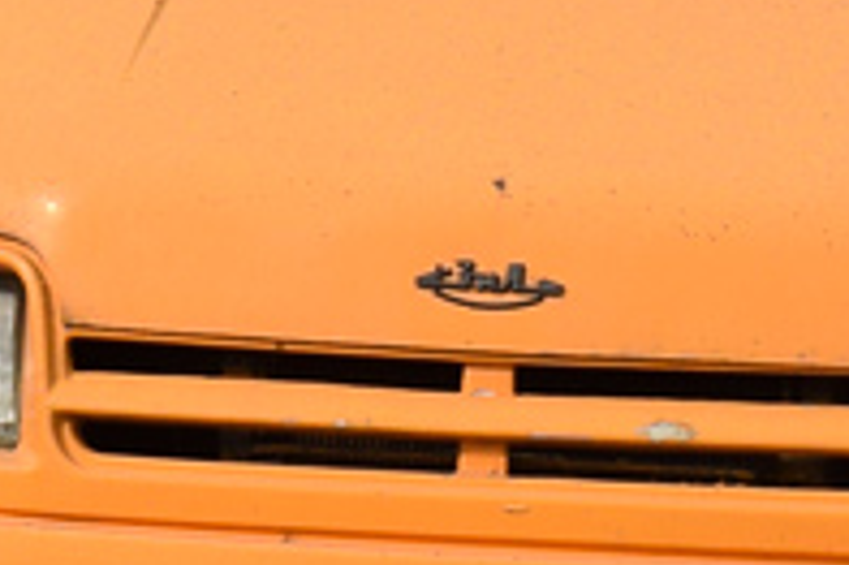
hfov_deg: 4.7
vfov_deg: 3.1
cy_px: -272
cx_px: 616
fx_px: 10344
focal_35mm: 439
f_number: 9
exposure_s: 1/320
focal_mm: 48
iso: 200
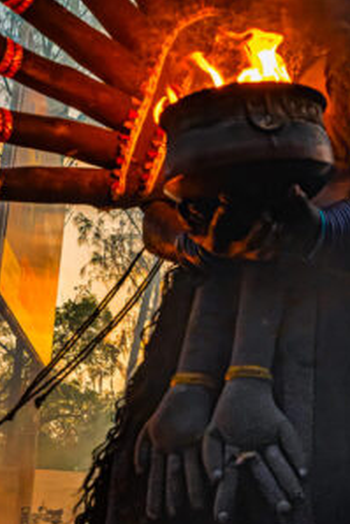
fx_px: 641
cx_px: 219
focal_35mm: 44
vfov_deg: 44.3
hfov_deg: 30.4
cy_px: 304
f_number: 4
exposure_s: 1/500
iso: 3200
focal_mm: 14
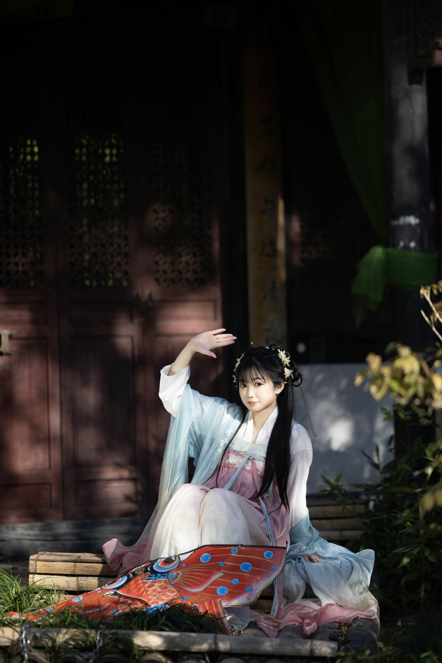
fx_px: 2707
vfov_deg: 14.0
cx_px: 221
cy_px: 332
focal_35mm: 147
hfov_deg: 9.3
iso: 500
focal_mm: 147
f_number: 2.8
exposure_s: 1/3200
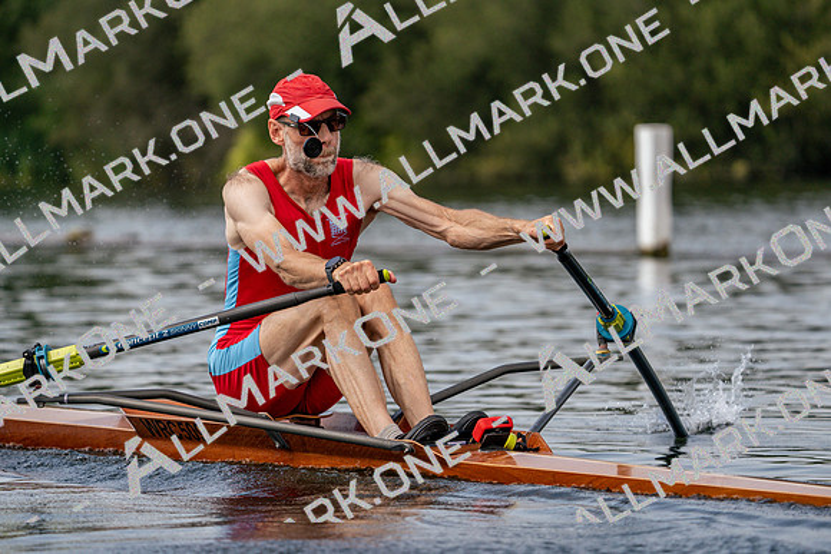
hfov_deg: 7.3
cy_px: 277
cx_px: 416
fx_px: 6557
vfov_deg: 4.8
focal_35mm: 284
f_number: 5.6
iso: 320
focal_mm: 284
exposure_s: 1/1600
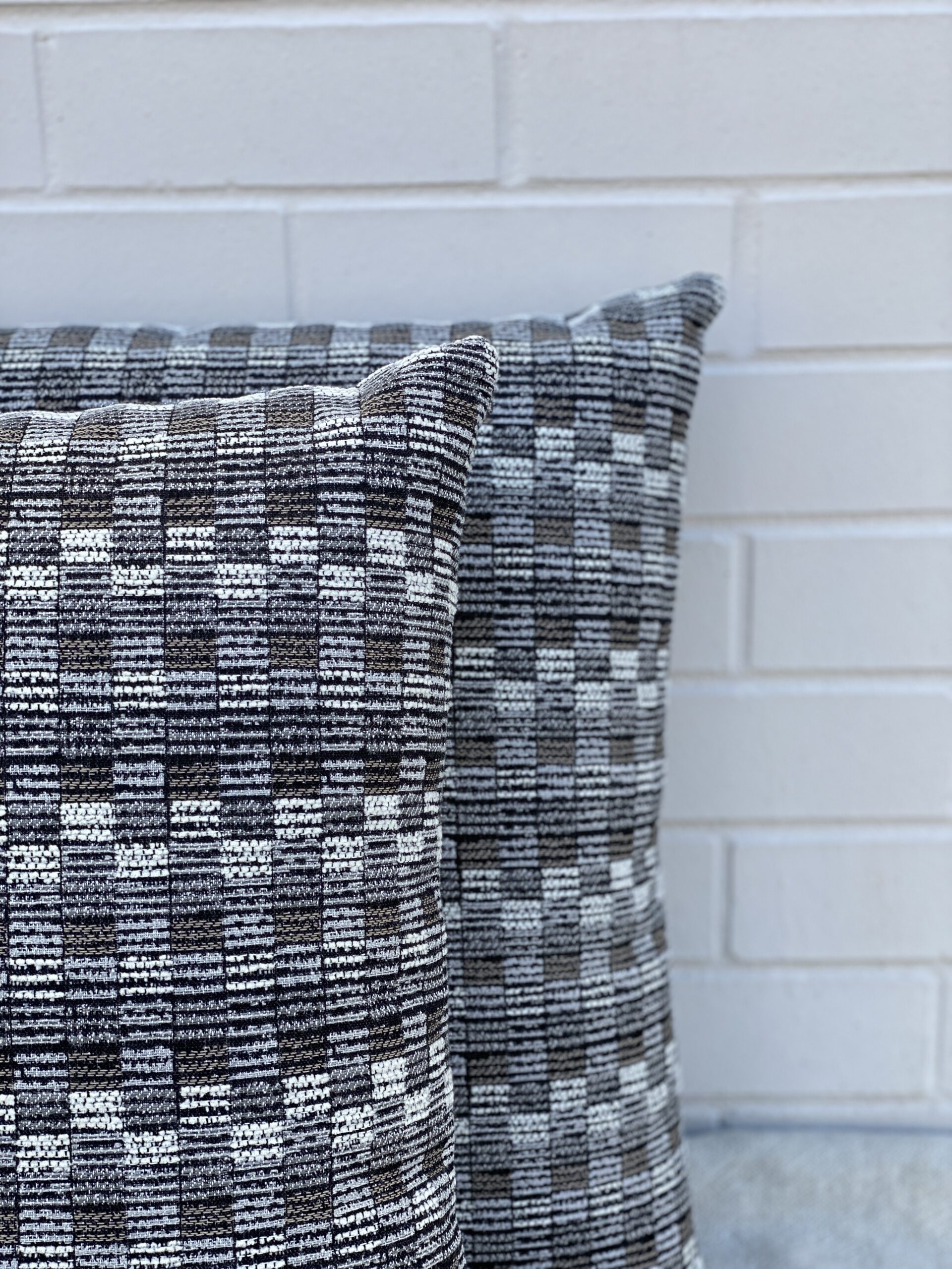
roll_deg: +0.7
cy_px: 634
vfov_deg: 36.8
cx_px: 476
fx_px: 1907
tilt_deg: -18.1
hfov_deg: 28.0
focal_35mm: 52
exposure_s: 1/206
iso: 20
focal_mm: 6
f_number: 2
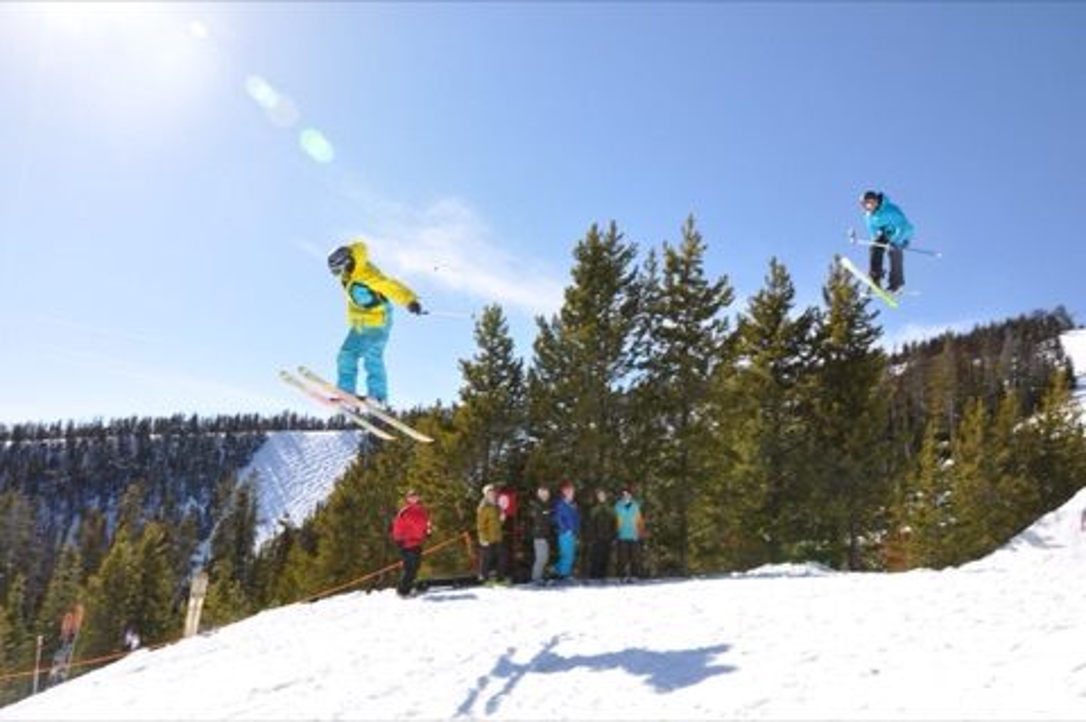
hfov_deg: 67.4
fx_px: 814
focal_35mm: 27
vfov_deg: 47.8
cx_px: 543
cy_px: 361
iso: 200
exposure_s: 1/400
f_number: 10
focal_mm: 18
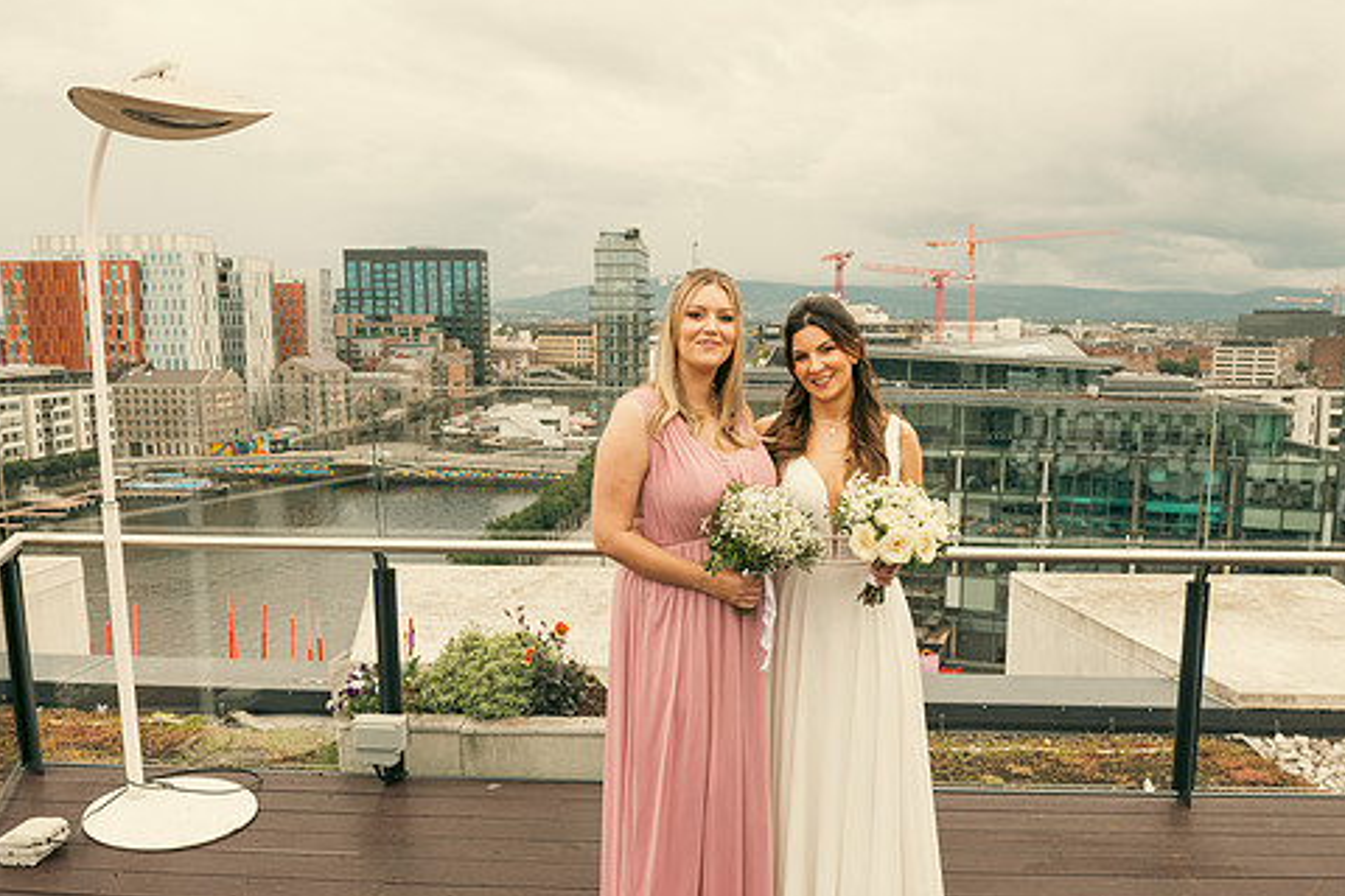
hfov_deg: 63.4
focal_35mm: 29
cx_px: 757
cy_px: 519
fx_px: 1083
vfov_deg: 44.8
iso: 200
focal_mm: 24
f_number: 6.3
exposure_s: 1/250
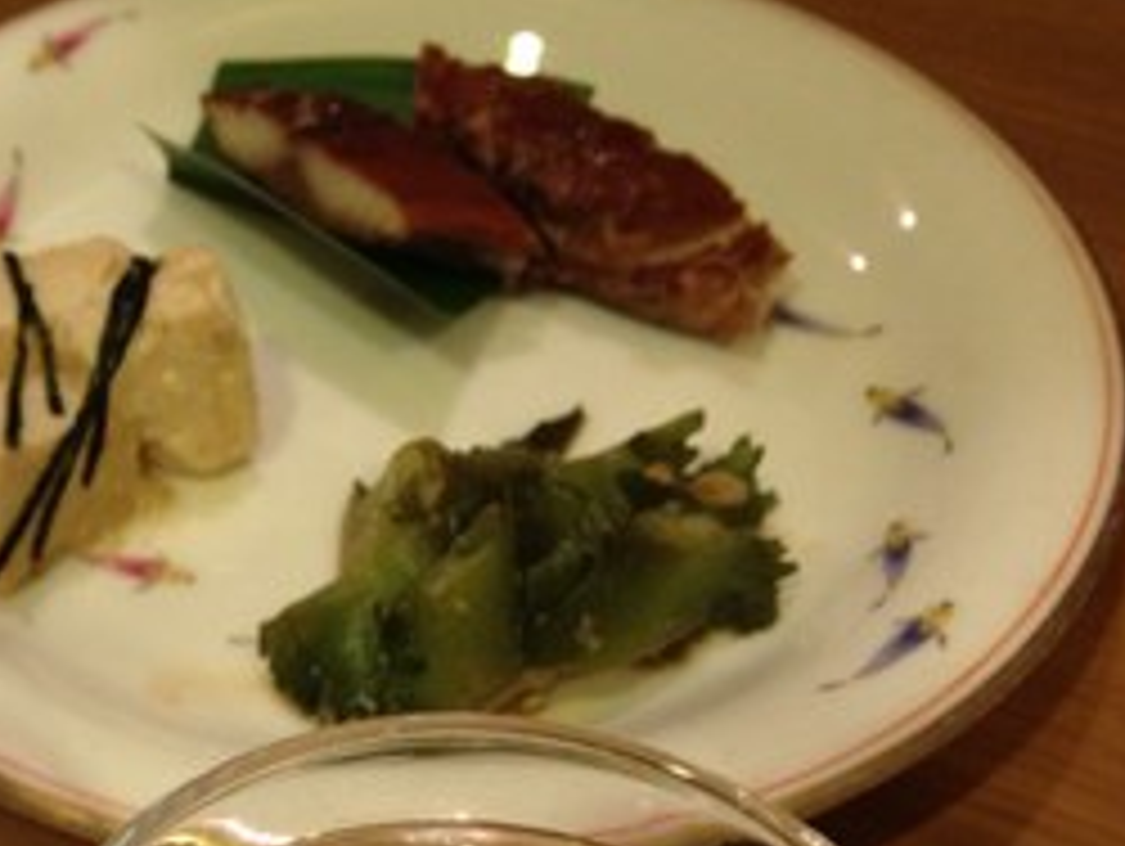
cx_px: 27
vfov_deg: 20.7
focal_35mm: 70
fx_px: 2277
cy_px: 731
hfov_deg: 26.4
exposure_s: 1/20
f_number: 2.4
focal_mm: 4.28
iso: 160
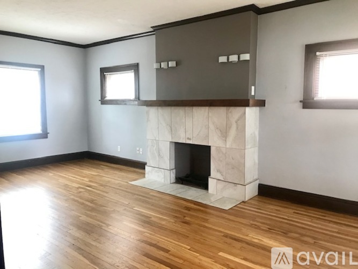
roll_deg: +0.0
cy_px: 134
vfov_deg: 49.7
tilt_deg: -7.3
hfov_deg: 63.5
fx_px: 290
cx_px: 179
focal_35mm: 28
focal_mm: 3.99
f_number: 1.8
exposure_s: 1/15
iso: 50
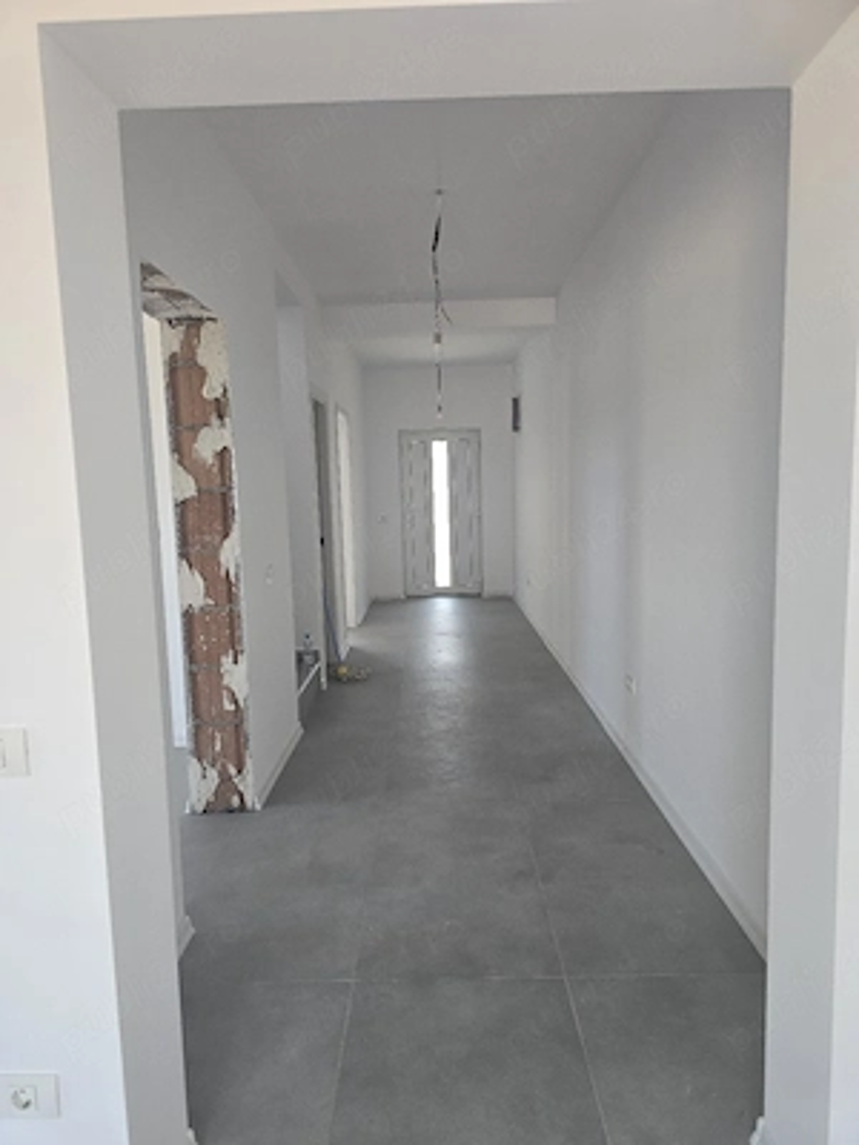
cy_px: 572
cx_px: 430
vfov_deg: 73.9
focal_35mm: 23
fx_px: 761
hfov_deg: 58.9
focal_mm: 6.3
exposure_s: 1/50.3
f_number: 1.7
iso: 40
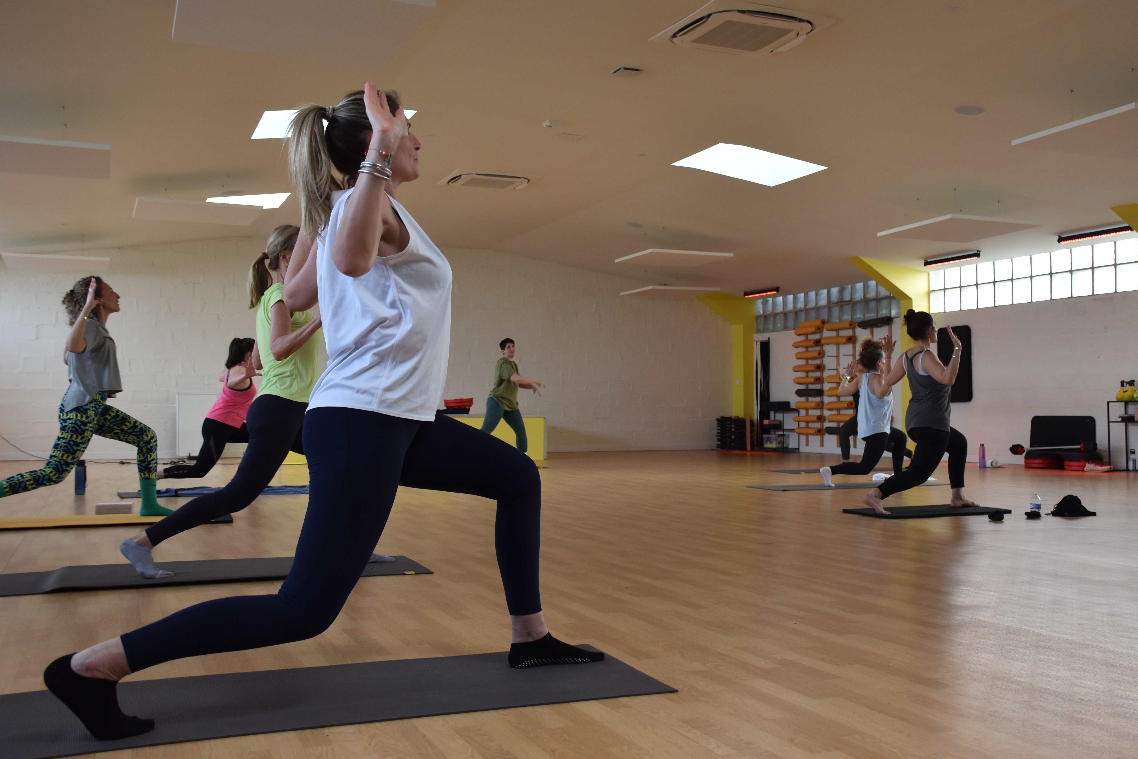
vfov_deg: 36.9
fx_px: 1138
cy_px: 362
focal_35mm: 36
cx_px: 612
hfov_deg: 53.1
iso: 500
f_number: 4
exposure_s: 1/60
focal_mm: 22
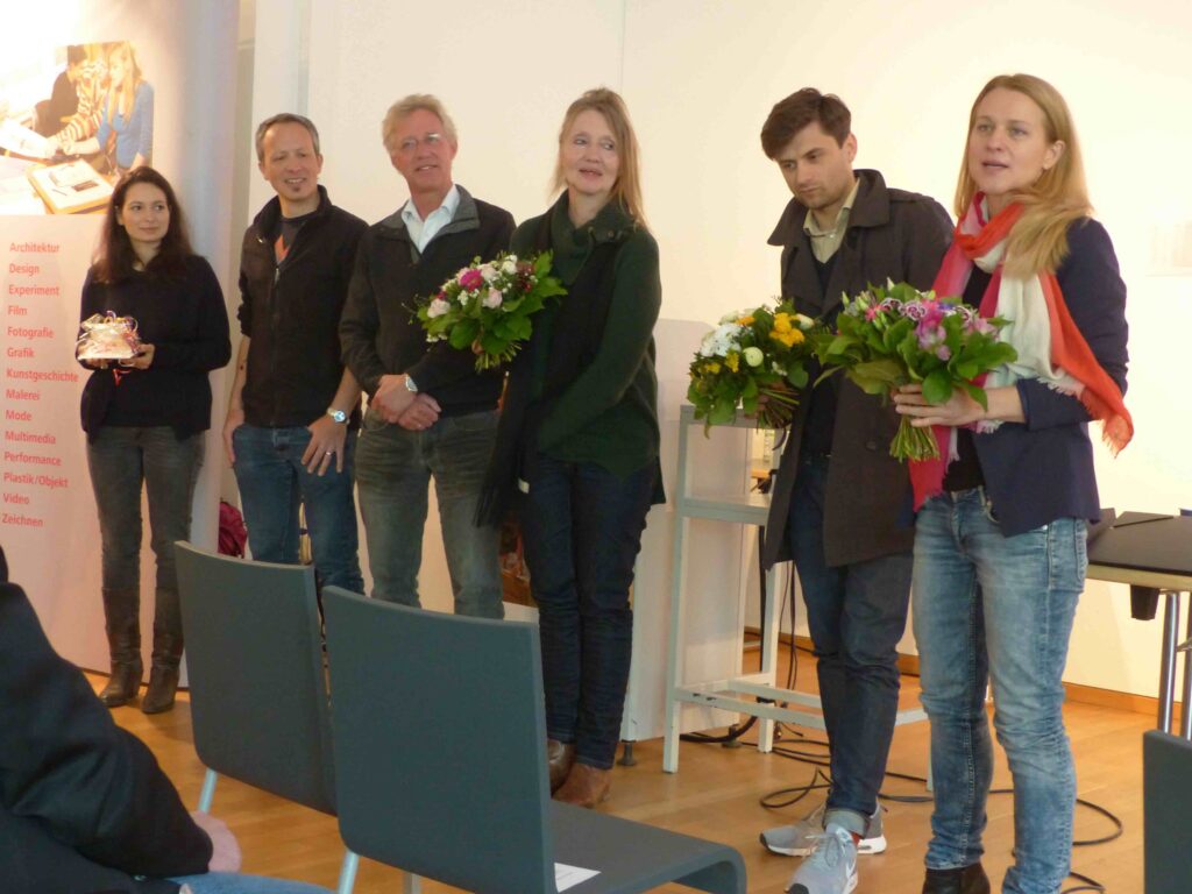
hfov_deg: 36.8
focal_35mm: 52
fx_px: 1791
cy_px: 447
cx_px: 596
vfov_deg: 28.0
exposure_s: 1/13
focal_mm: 9.4
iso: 400
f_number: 2.8
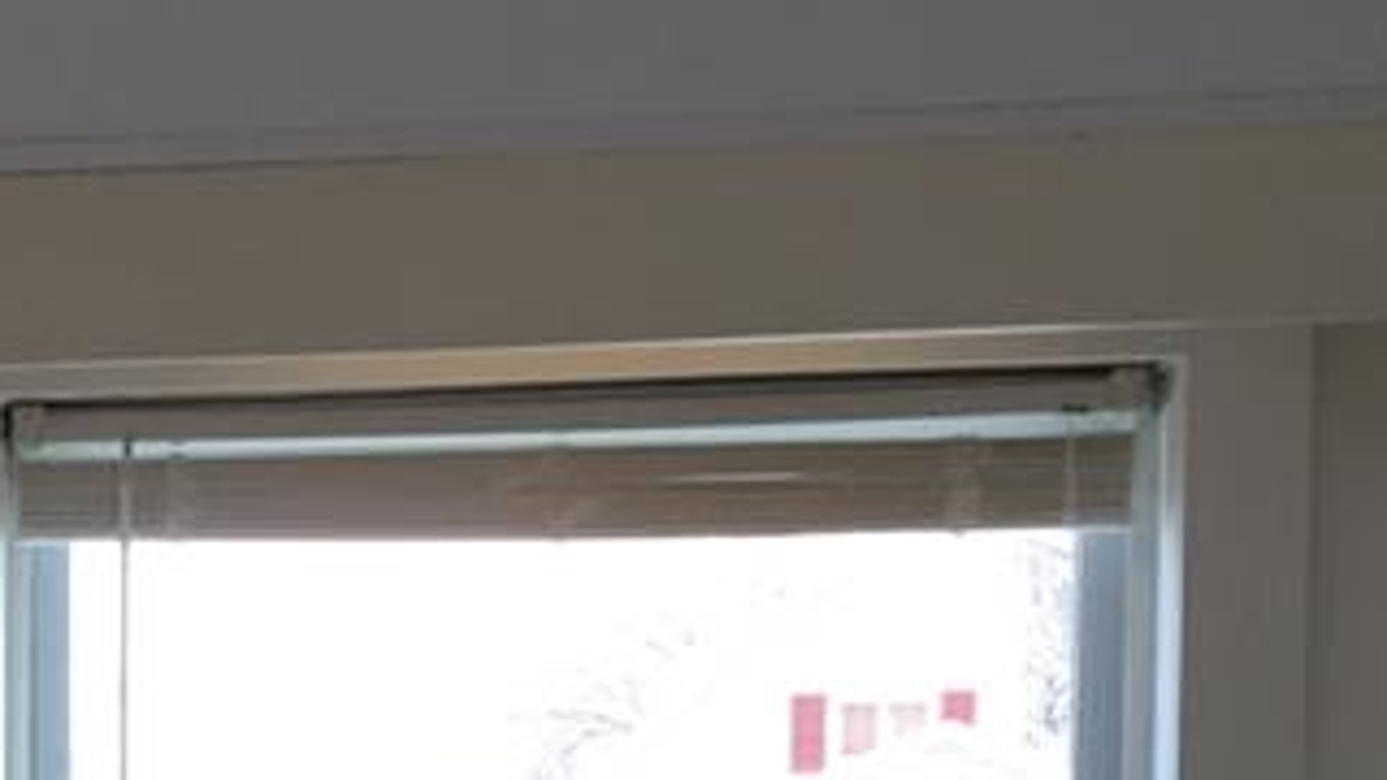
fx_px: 3972
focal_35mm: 108
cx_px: -117
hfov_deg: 19.1
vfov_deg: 10.7
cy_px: 1235
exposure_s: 1/120
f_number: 2.4
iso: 40
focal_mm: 3.3
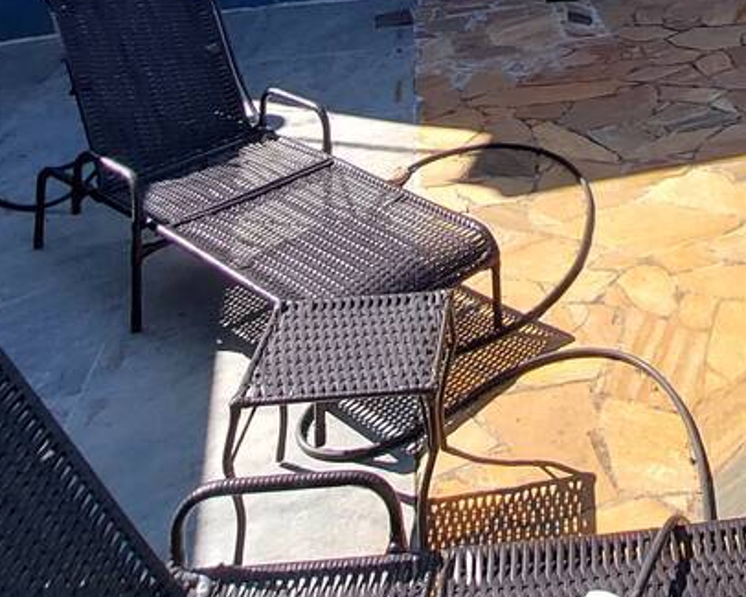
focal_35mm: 45
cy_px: -329
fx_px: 994
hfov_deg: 37.1
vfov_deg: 24.7
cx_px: 737
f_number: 2.2
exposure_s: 1/622
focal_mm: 1.74
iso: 40
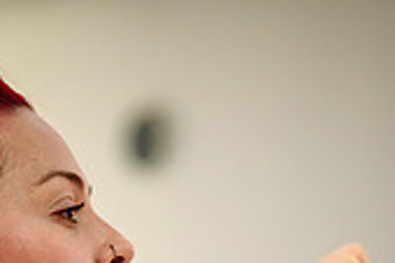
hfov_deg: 8.6
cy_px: 406
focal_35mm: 239
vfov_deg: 5.7
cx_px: 256
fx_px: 2620
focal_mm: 70
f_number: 2
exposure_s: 1/100
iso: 1000
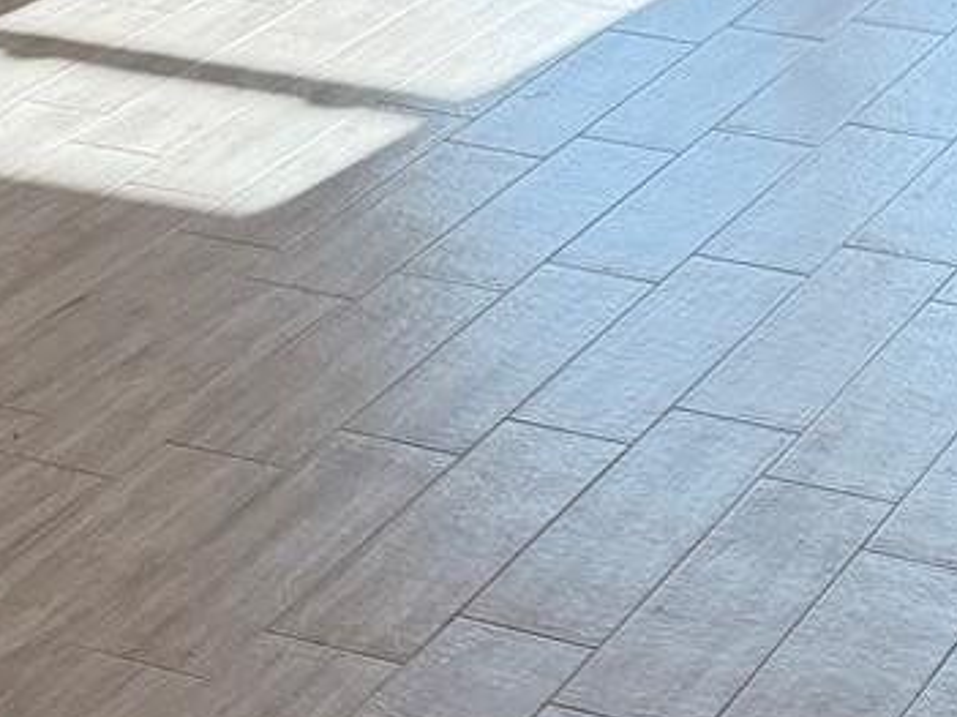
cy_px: -815
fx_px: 3869
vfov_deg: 9.7
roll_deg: +0.0
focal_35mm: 140
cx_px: 188
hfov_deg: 14.0
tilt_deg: -5.0
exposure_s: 1/445
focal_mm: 6.76
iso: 100
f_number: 1.78
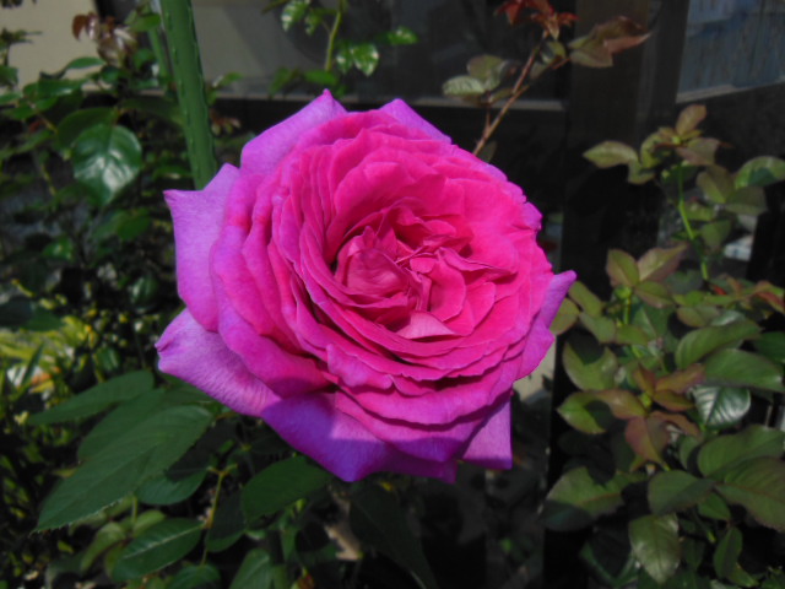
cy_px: 294
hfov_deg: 69.4
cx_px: 392
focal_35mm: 25
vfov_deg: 54.9
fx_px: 567
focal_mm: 4.5
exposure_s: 1/1500
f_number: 3.5
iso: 125
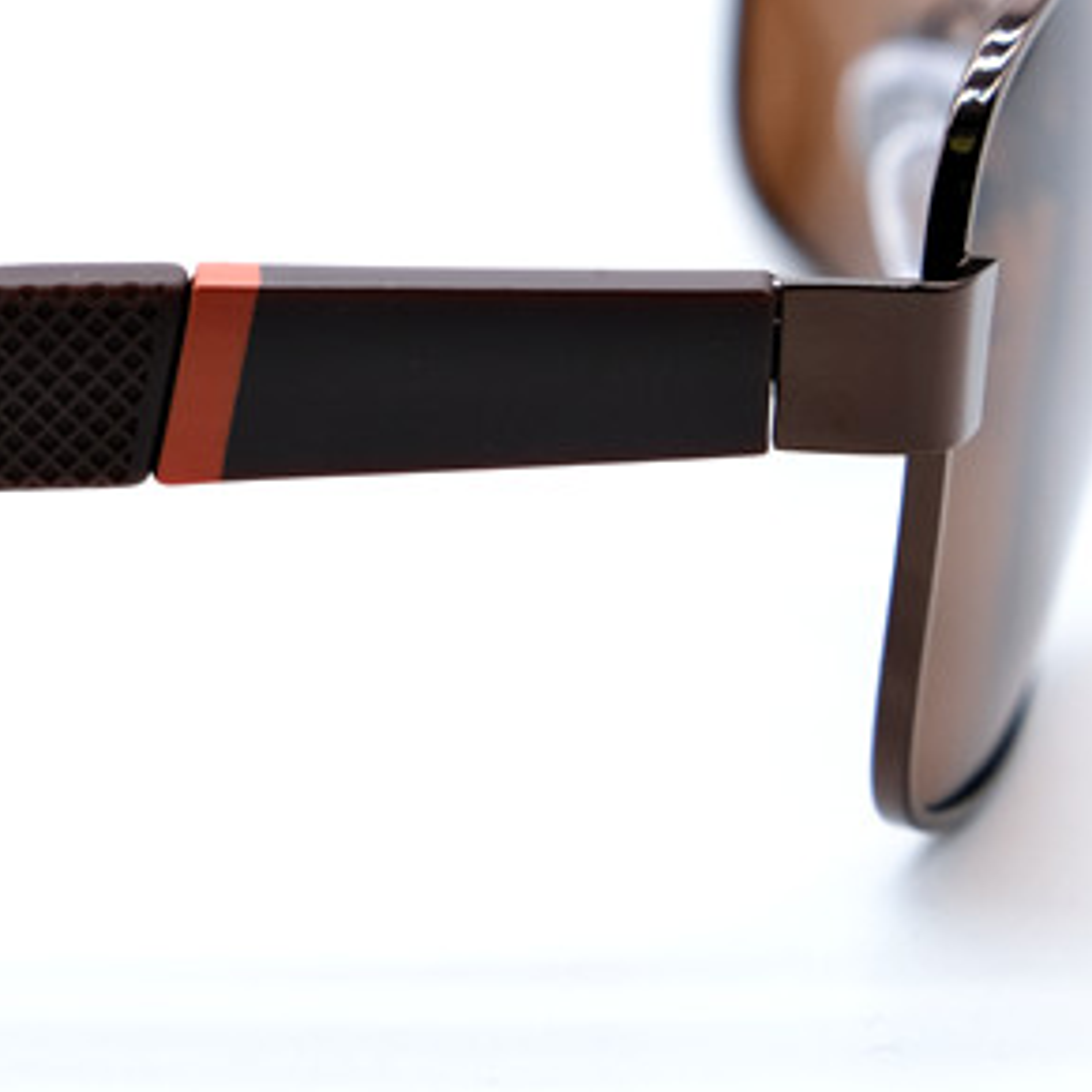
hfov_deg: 9.6
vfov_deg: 9.8
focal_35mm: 178
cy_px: 214
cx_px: -326
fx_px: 6353
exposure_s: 1/150
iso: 160
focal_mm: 40.7
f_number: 5.6
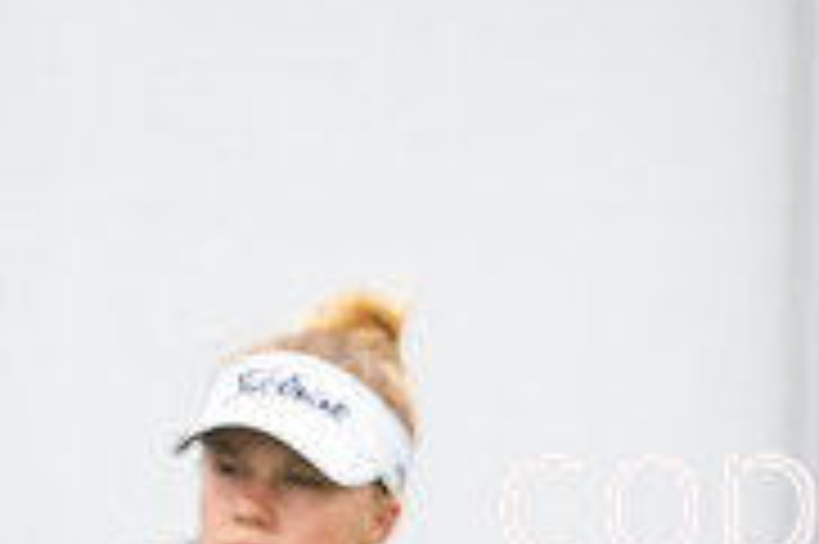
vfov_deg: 0.8
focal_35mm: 1628
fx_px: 37003
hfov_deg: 1.3
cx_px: 1214
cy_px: 668
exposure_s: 1/1000
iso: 400
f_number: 5
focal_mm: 300
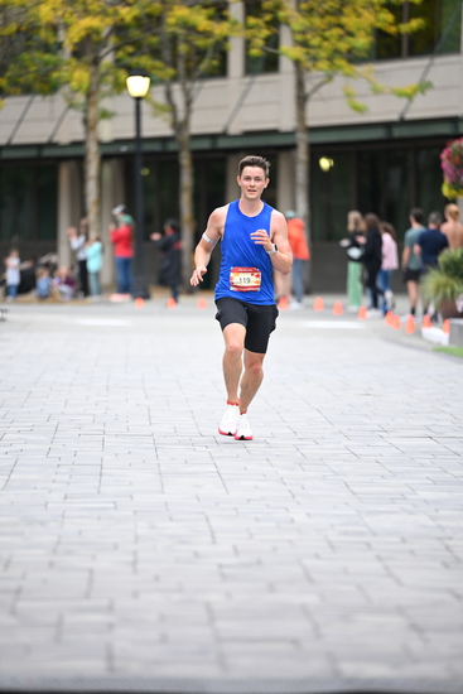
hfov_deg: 6.9
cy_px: 347
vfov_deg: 10.3
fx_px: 3856
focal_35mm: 200
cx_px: 232
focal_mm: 200
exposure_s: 1/800
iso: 1600
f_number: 2.8
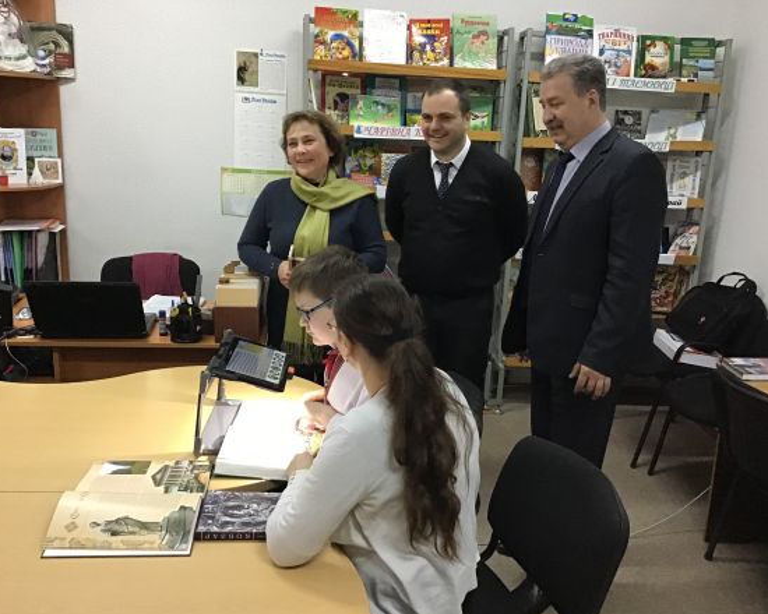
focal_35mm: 33
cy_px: 313
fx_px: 750
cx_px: 387
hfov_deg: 54.2
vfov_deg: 44.5
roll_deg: -3.5
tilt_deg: -14.3
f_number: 2.4
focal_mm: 3.3
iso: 200
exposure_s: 1/25
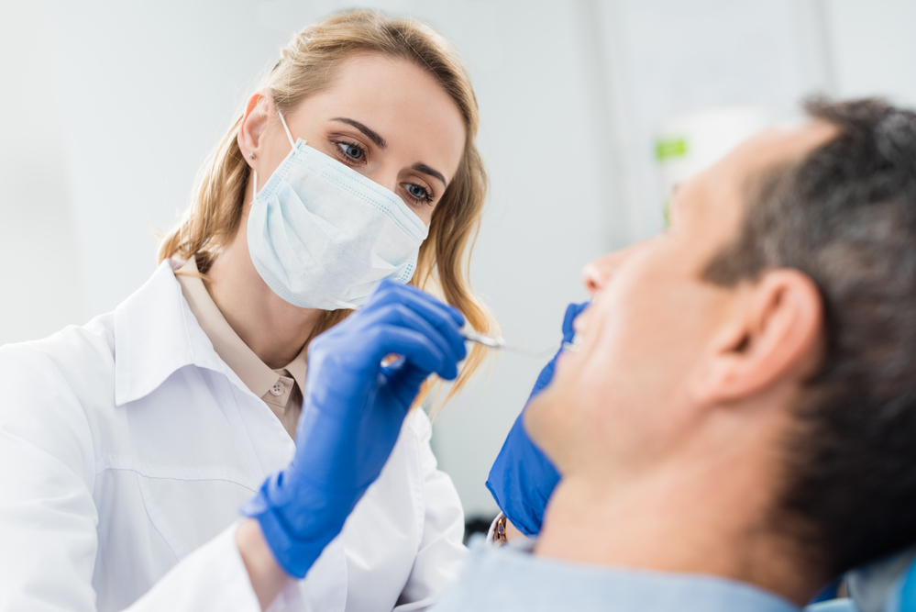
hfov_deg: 39.6
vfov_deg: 27.0
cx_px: 458
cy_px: 306
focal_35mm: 50
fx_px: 1273
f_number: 3.5
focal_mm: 50
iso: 100
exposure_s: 1/200
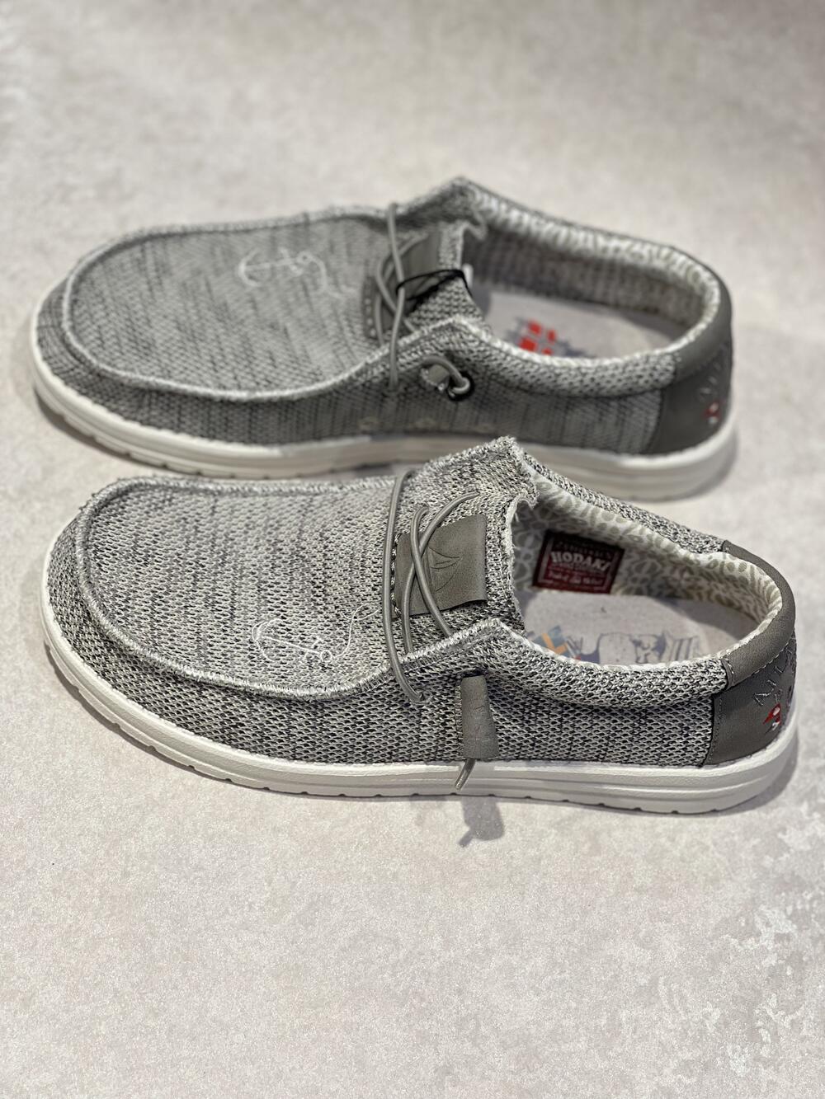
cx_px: 412
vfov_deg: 25.3
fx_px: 2446
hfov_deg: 19.1
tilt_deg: -52.1
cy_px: 550
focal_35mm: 77
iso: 64
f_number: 2.8
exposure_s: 1/100
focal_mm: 9
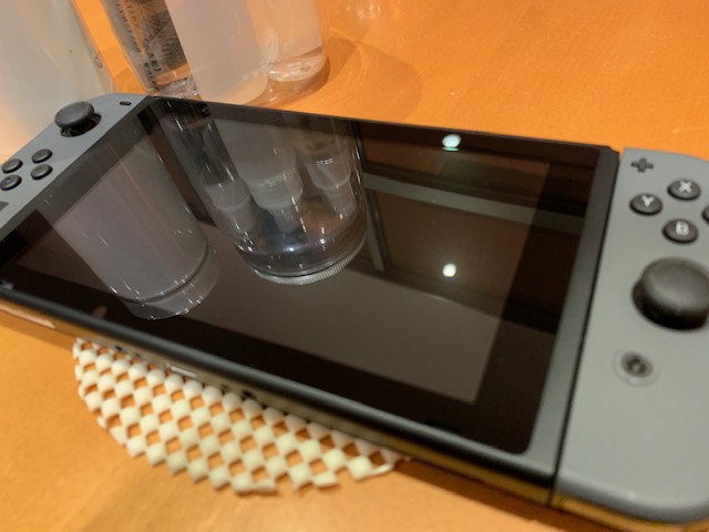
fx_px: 533
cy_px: 266
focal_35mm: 26
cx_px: 354
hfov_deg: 67.3
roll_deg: +13.0
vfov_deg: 53.1
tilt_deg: -44.6
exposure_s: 1/33
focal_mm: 4.25
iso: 320
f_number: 1.8
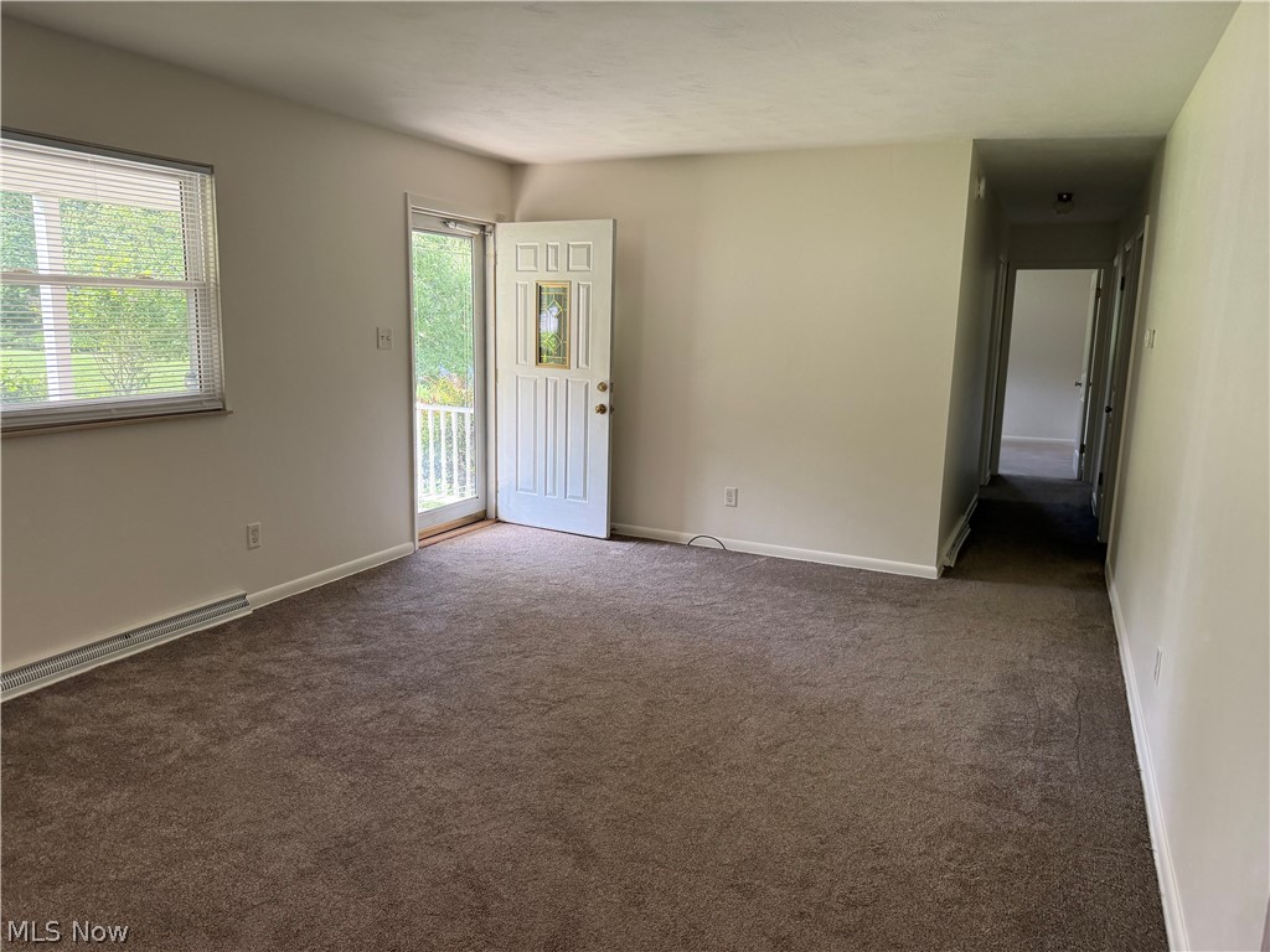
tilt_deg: -6.7
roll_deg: -1.8
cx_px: 635
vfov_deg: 56.8
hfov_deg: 71.6
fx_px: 881
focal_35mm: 24
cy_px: 476
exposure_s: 1/236
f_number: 1.78
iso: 160
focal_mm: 6.76
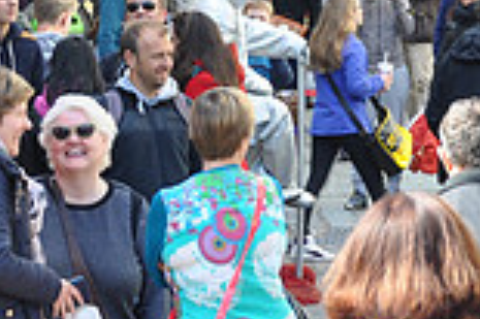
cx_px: 149
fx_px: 5248
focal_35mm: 394
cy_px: -57
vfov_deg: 3.5
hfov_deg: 5.2
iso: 320
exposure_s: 1/125
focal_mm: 70
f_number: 10
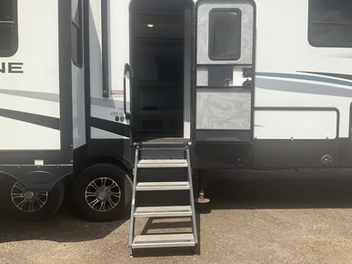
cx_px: 181
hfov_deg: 60.0
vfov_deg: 46.8
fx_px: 305
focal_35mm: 30
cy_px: 128
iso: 25
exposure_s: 1/2320
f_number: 1.8
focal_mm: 3
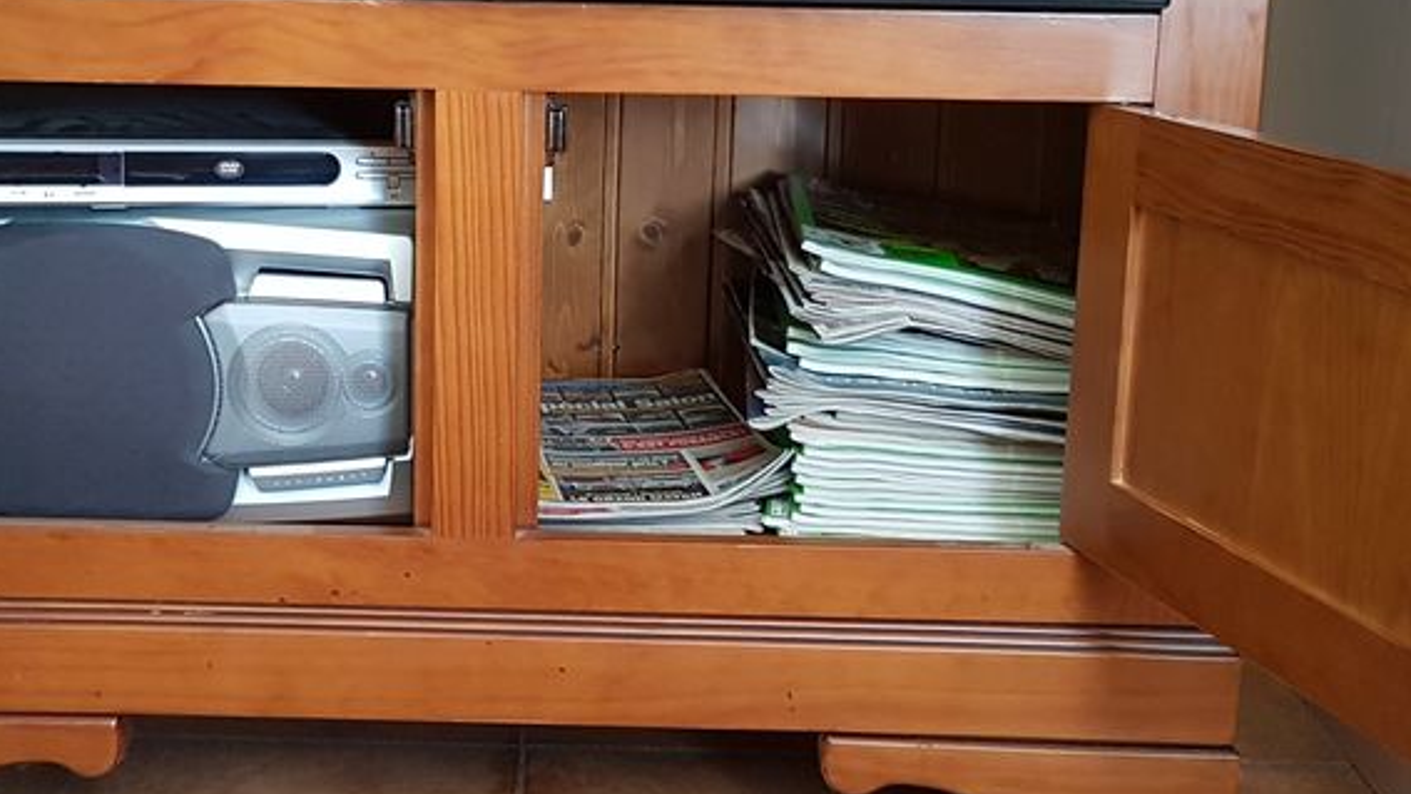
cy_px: 184
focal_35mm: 50
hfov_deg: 41.1
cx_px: 552
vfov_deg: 23.7
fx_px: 1871
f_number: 1.7
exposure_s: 1/33
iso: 200
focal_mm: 4.2
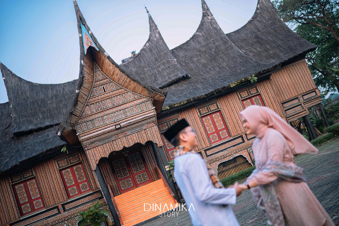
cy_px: 113
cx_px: 170
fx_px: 330
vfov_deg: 37.9
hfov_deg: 54.4
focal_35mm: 35
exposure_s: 1/500
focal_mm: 35
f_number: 1.4
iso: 320
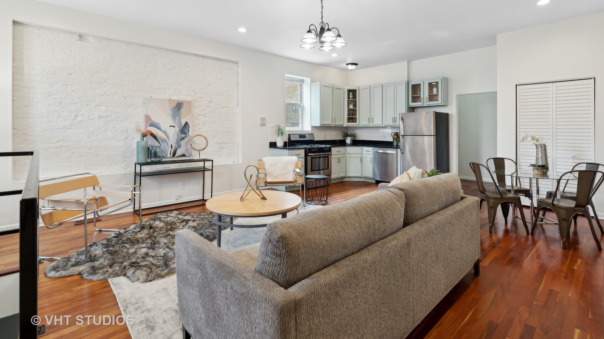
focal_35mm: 17
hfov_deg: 95.9
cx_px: 304
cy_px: 137
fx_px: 272
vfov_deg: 63.4
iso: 320
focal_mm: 16
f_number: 8
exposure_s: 1/15
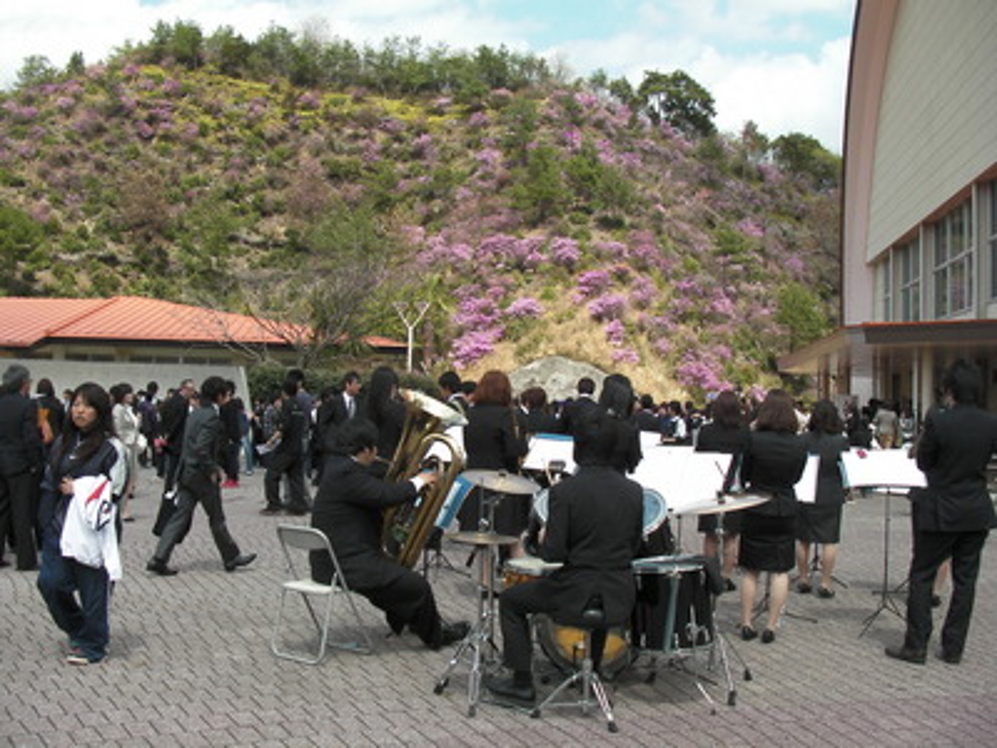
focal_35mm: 38
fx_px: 1094
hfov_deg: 49.0
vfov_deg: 37.7
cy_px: 374
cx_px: 498
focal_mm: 6.3
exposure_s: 1/303
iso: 50
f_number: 4.7
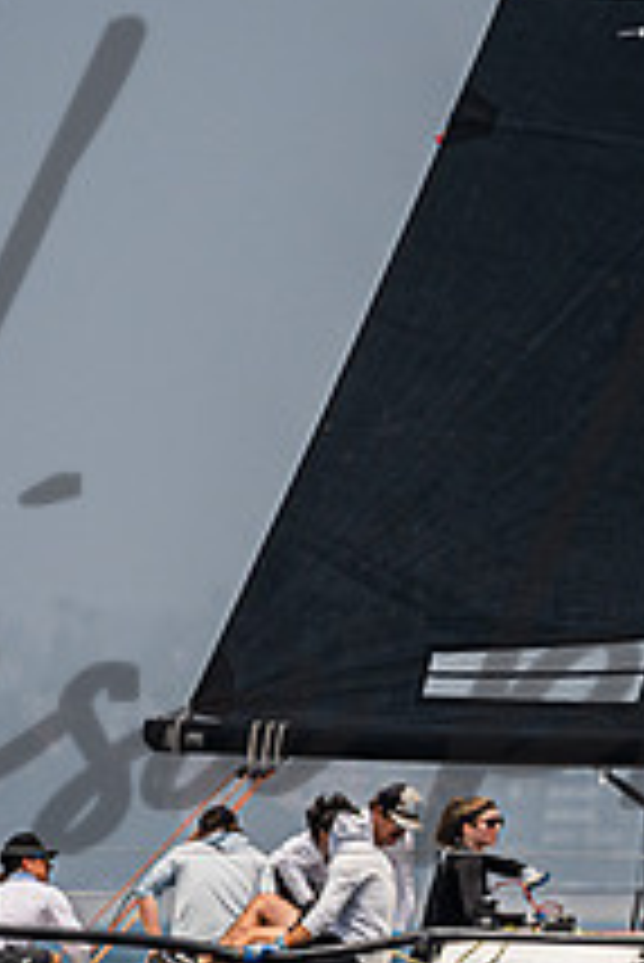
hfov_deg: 1.5
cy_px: 658
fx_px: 24377
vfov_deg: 2.3
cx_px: 825
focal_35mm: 910
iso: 400
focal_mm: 320
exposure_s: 1/5000
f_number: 6.3
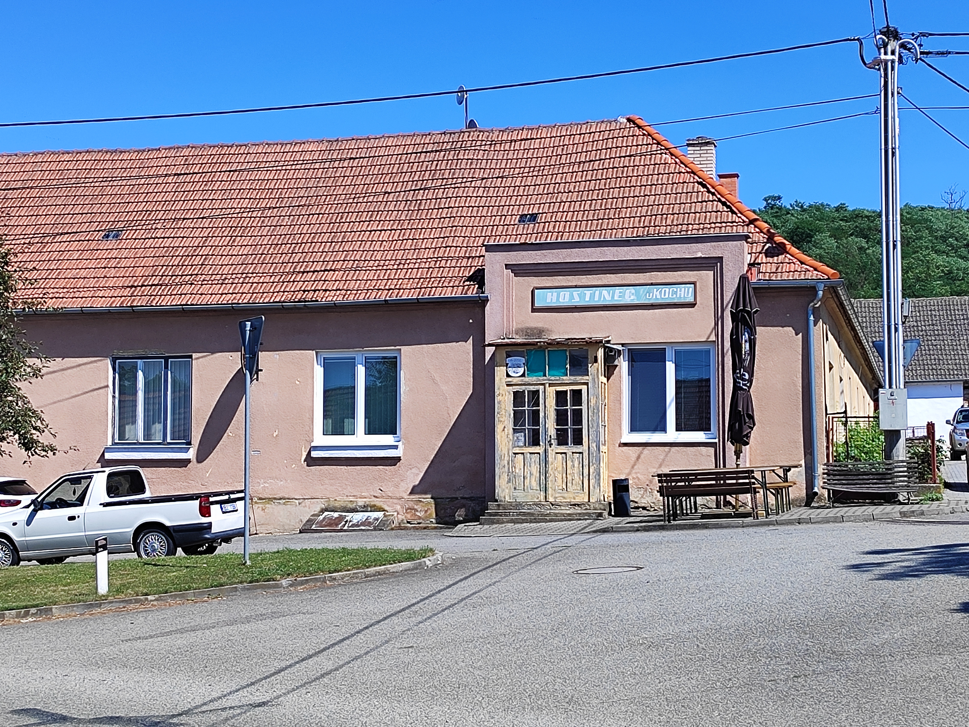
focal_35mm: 24
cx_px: 484
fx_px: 672
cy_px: 364
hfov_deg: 71.6
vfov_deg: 56.8
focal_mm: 5.89
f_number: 1.89
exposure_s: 1/699
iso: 50
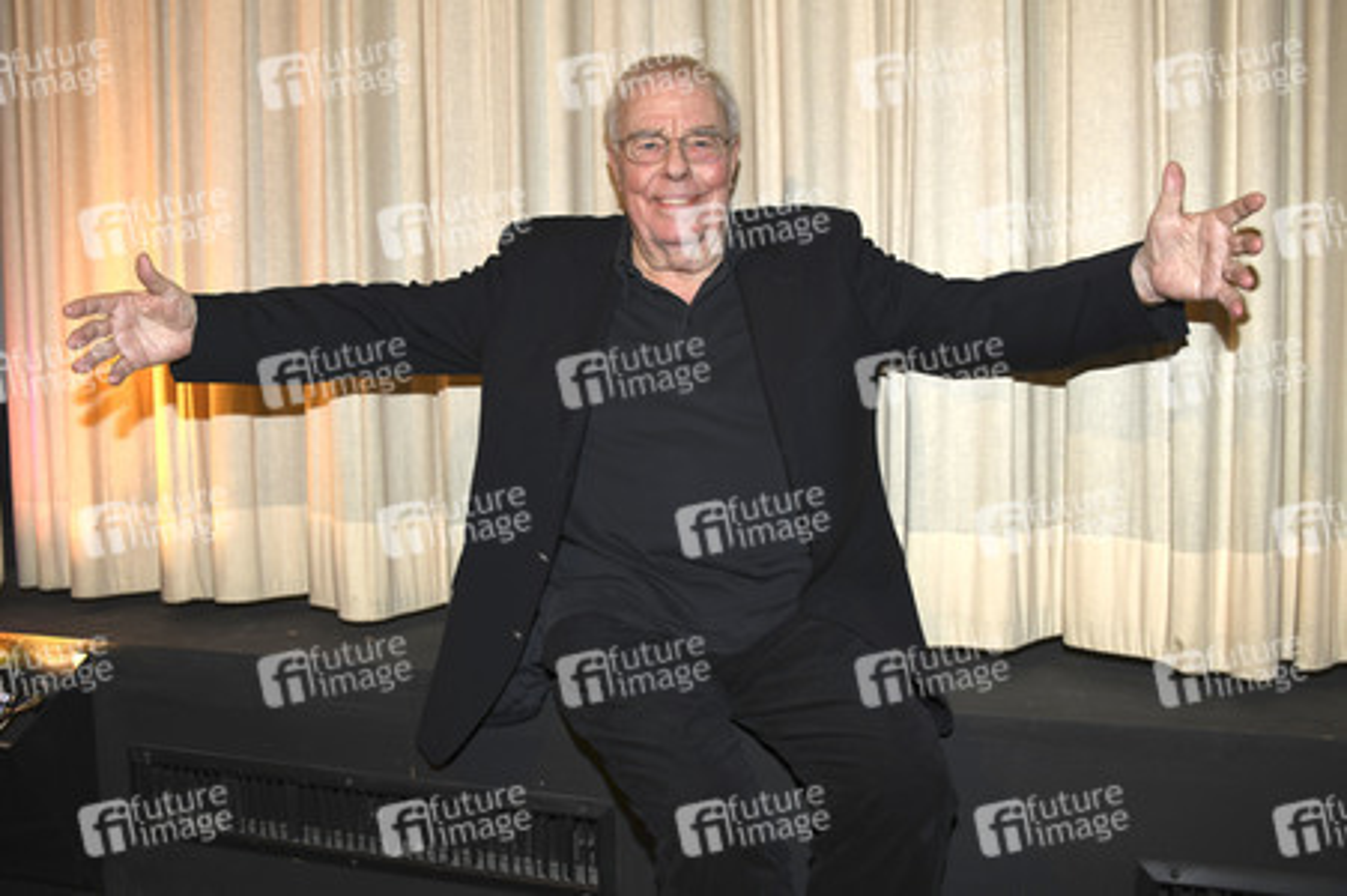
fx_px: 1196
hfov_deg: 58.8
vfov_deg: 41.1
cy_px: 448
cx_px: 674
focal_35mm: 32
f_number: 6.3
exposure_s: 1/100
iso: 640
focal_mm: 32
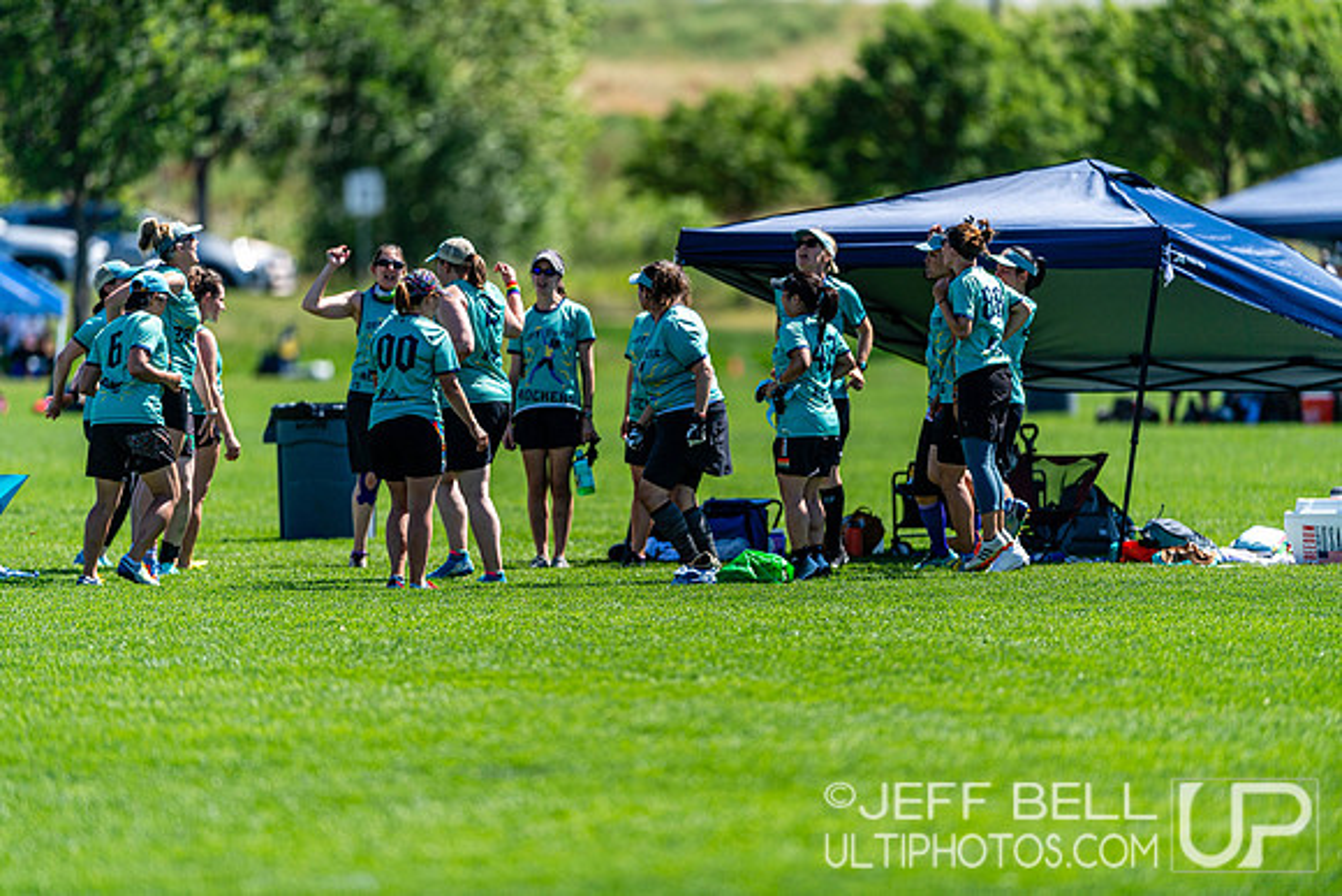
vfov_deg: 3.4
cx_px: 671
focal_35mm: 400
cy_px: 448
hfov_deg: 5.2
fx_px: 14914
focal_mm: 400
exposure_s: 1/2500
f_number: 2.8
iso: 100
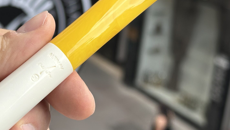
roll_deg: -6.1
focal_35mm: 94
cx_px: 83
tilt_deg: -17.3
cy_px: 52
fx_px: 573
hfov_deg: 22.6
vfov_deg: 12.9
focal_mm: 6.86
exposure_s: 1/944
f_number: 1.78
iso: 64
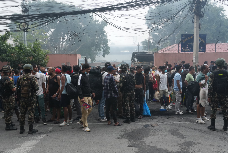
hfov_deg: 57.2
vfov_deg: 40.0
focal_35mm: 33
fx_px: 209
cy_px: 76
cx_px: 114
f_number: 10
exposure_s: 1/320
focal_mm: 22
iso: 800
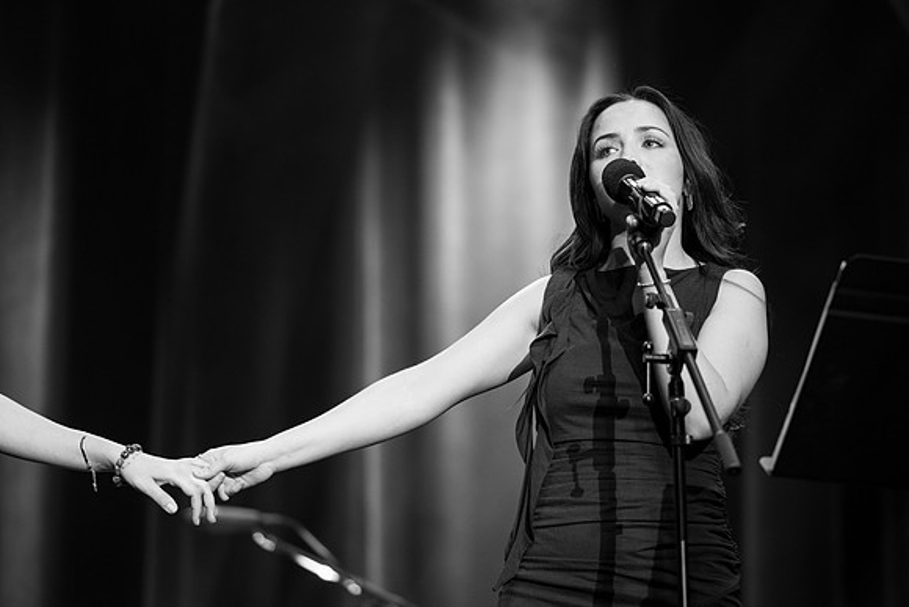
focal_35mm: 153
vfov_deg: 9.0
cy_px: 311
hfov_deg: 13.4
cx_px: 497
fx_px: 3867
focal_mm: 140
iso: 1000
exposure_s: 1/200
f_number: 2.8
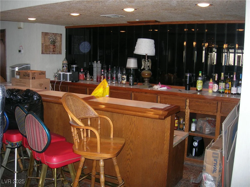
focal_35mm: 38
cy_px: 94
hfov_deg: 49.0
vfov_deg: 37.7
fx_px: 274
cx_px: 125
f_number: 2.8
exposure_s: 1/60.1
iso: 98
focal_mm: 7.8
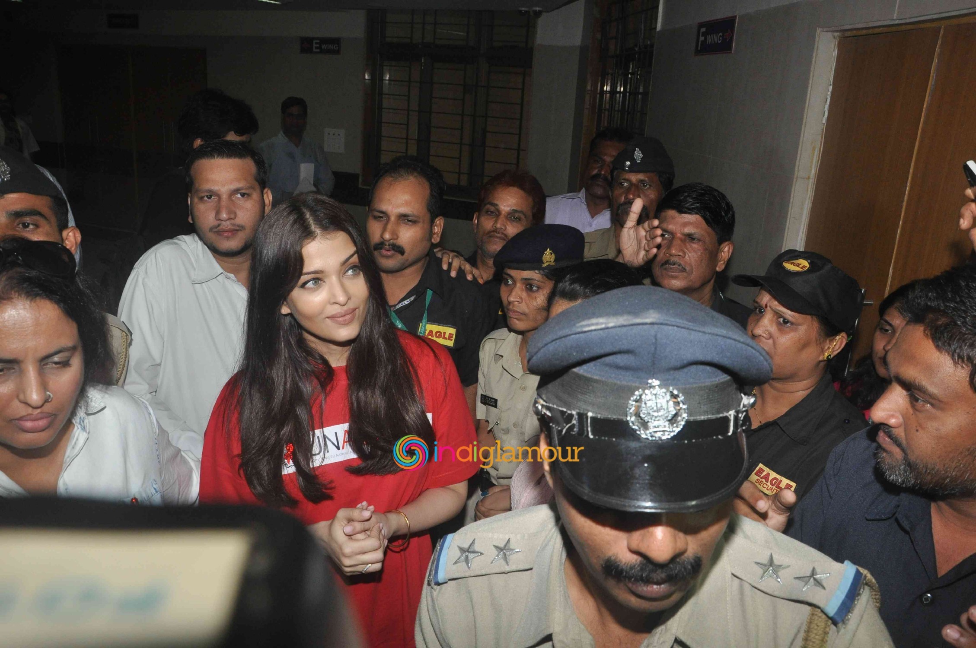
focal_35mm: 27
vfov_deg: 47.8
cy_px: 324
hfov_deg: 67.4
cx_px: 488
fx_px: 731
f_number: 10
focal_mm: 18
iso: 800
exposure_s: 1/160
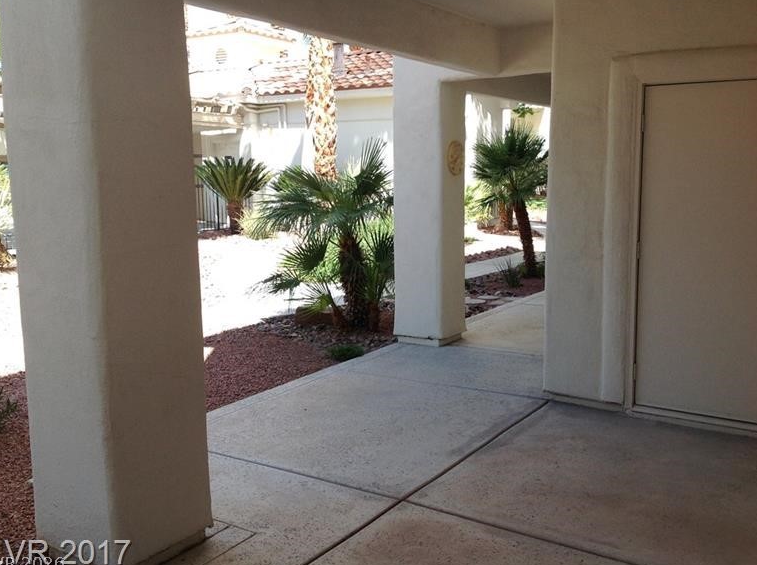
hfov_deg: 50.2
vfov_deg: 38.6
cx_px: 380
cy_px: 278
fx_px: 808
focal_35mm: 37
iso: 50
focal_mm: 4.28
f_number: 2.4
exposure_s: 1/570
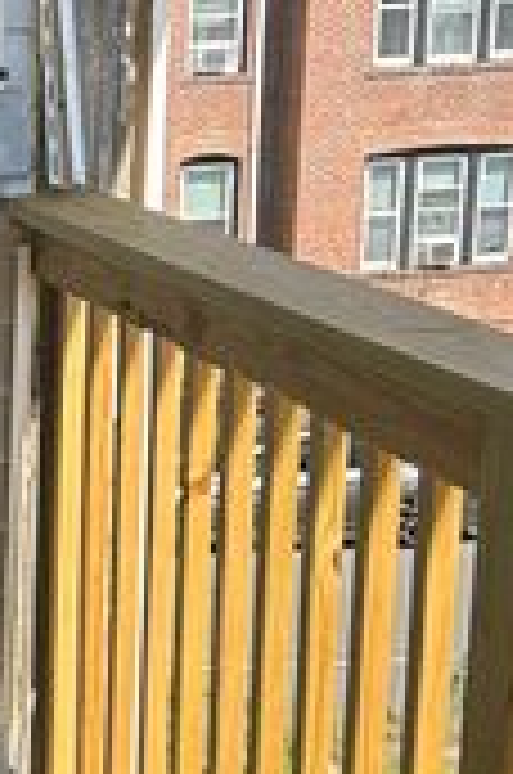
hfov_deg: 11.4
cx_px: -580
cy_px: 619
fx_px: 2253
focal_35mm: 105
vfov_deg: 19.3
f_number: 1.5
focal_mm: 5.7
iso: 50
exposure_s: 1/1135
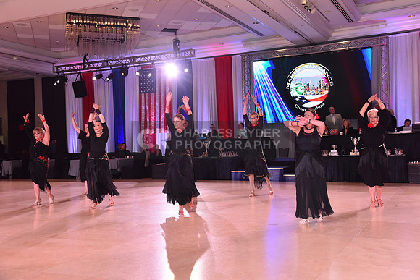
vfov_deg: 35.1
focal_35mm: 38
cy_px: 140
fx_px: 443
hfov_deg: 50.7
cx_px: 210
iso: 2500
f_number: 6.3
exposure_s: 1/250
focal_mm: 38
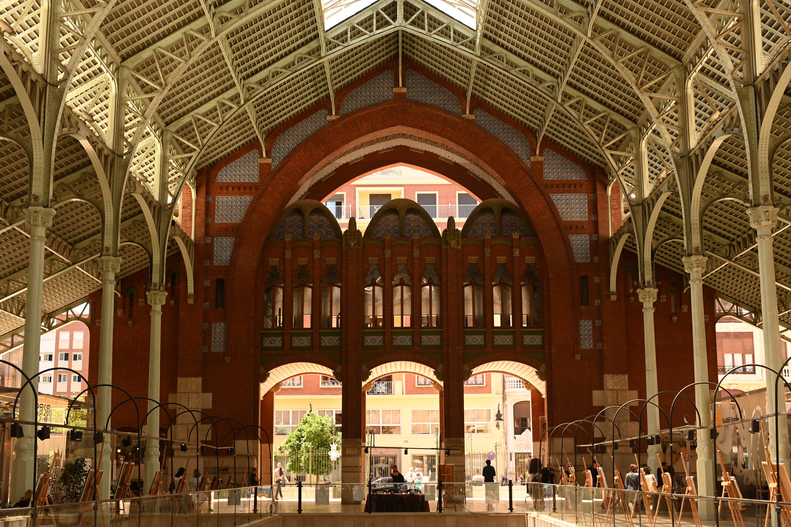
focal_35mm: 50
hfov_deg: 39.6
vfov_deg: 27.0
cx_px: 396
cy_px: 264
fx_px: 1099
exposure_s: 1/200
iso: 250
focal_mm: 50
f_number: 5.6
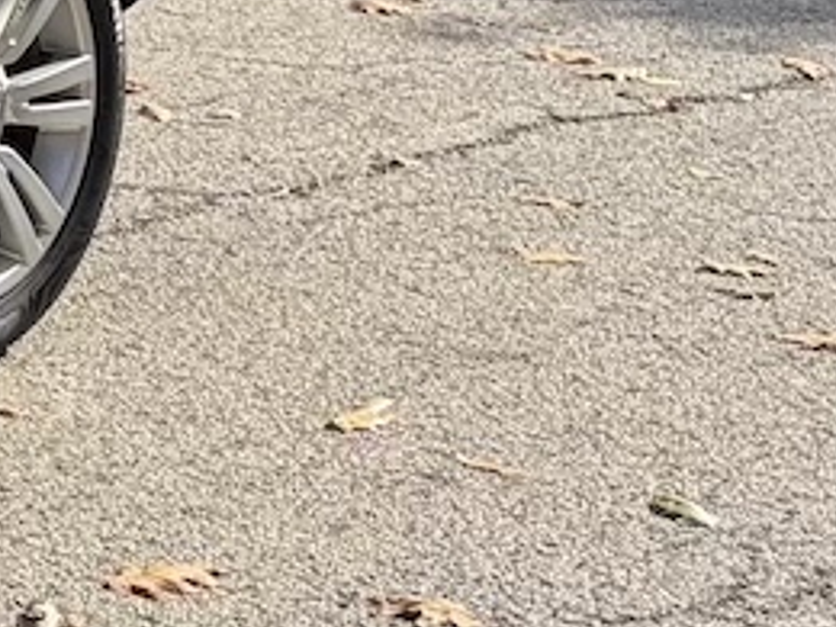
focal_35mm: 160
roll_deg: -1.4
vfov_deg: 9.0
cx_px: -1199
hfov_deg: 10.5
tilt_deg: -8.6
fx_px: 3864
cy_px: -315
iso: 50
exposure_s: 1/1587
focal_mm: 5.96
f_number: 1.6
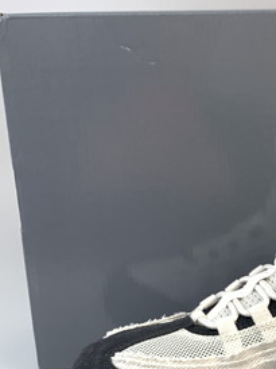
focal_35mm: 76
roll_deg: +0.6
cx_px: 311
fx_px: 809
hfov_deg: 18.5
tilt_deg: -20.5
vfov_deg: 24.6
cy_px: 365
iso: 80
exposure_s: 1/100
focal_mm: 4.25
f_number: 1.8
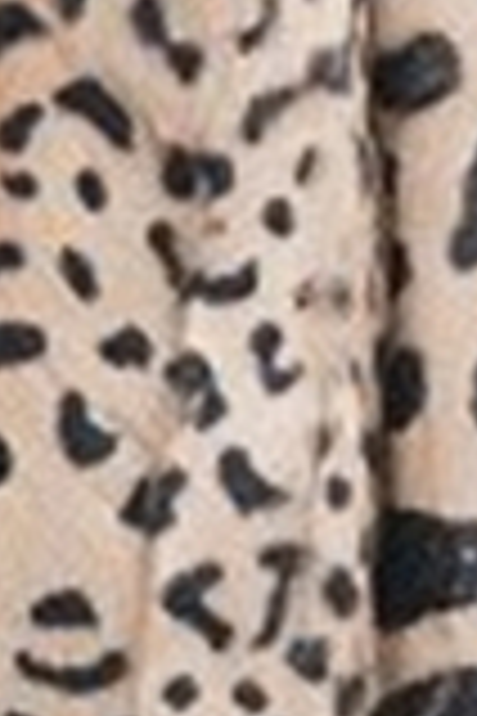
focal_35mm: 469
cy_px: -576
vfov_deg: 4.4
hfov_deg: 2.9
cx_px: -212
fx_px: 9321
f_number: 5.6
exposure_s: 1/160
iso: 200
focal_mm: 66
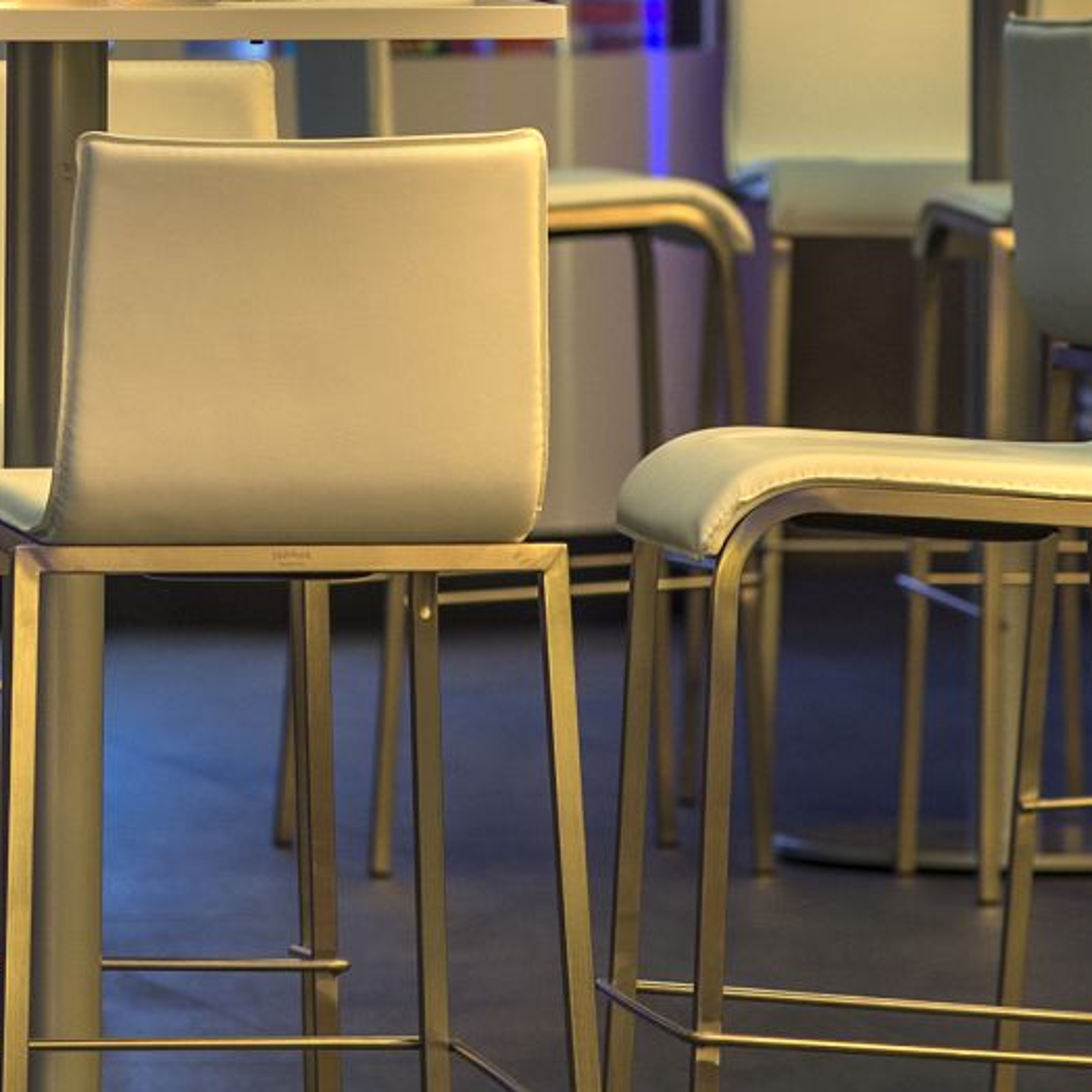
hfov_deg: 3.9
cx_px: 85
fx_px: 16096
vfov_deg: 3.9
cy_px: -8
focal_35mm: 451
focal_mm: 145
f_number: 6.3
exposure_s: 1/4
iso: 400
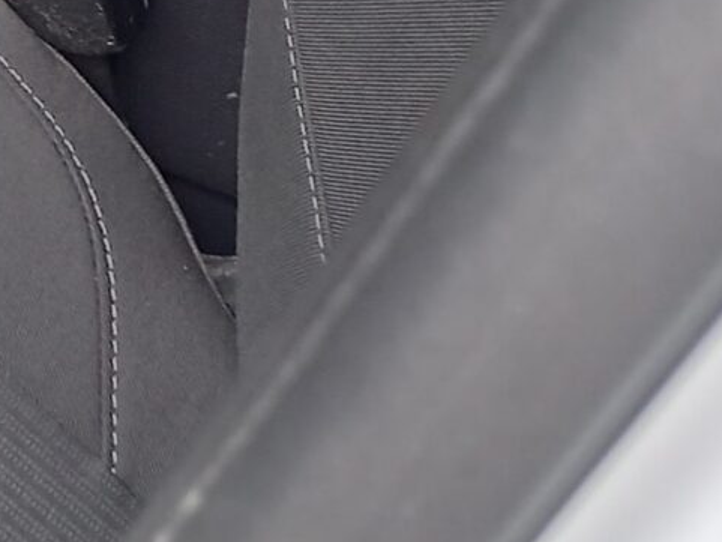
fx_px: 2775
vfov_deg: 9.7
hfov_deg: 11.8
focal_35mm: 133
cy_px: -790
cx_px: -1075
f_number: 2
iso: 100
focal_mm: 4.6
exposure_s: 1/60
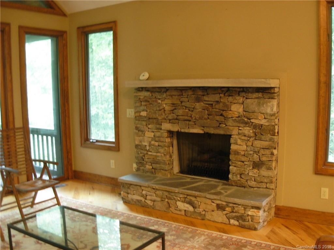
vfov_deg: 37.7
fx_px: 367
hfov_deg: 49.0
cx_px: 167
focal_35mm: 38
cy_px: 125
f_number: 2.9
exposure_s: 1/1.8
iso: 200
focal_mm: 6.3
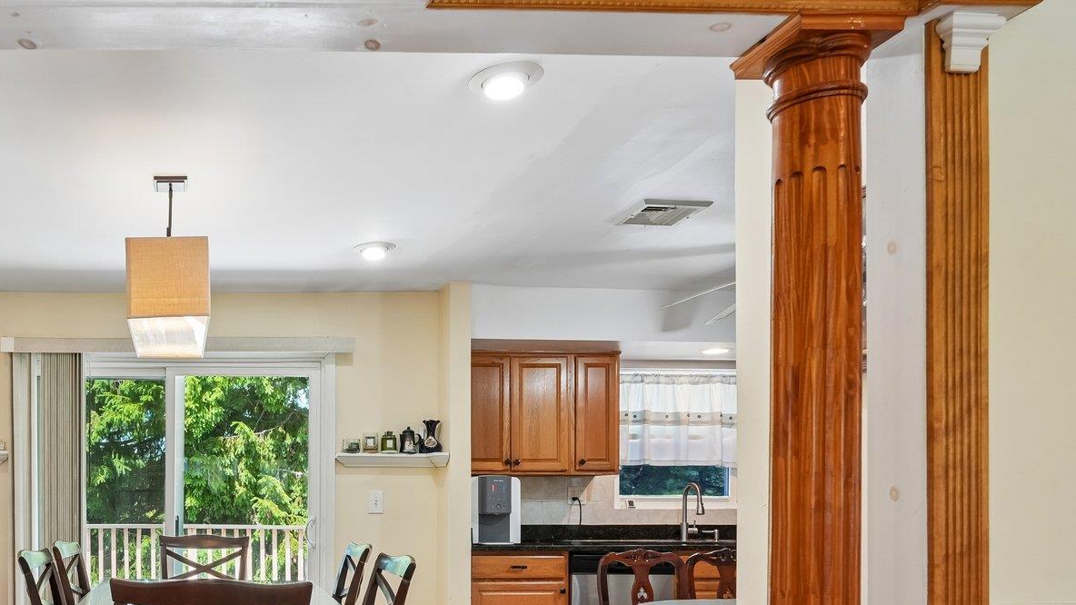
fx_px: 827
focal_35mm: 29
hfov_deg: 59.1
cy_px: 504
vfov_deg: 38.3
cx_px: 167
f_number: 8
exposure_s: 1/20
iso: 400
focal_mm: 16
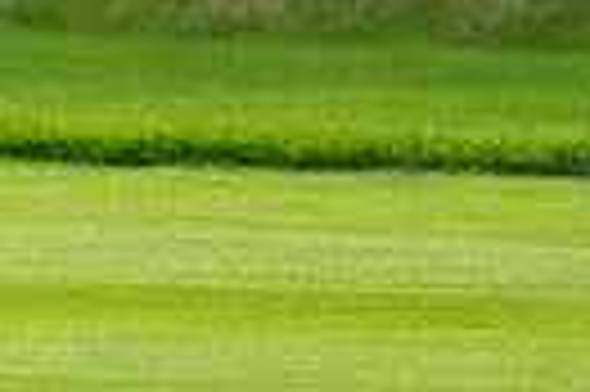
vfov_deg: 0.7
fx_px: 32704
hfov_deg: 1.0
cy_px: -144
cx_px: -644
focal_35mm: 1998
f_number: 4
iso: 200
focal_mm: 300
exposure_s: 1/800
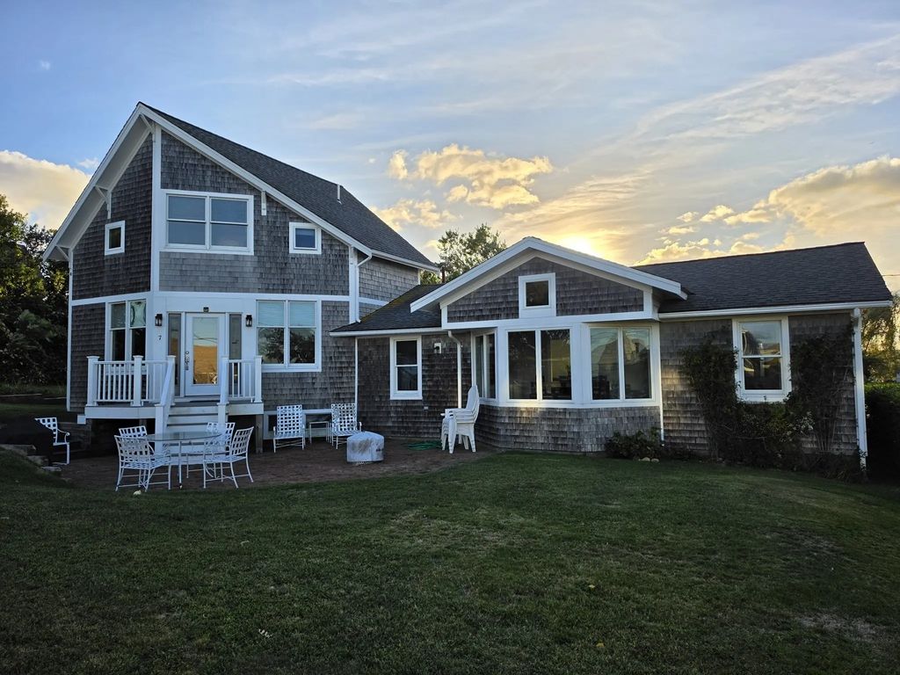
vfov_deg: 58.9
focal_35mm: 23
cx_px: 450
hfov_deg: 73.9
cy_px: 338
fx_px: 598
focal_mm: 6.5
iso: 64
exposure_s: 1/7939
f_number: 1.4
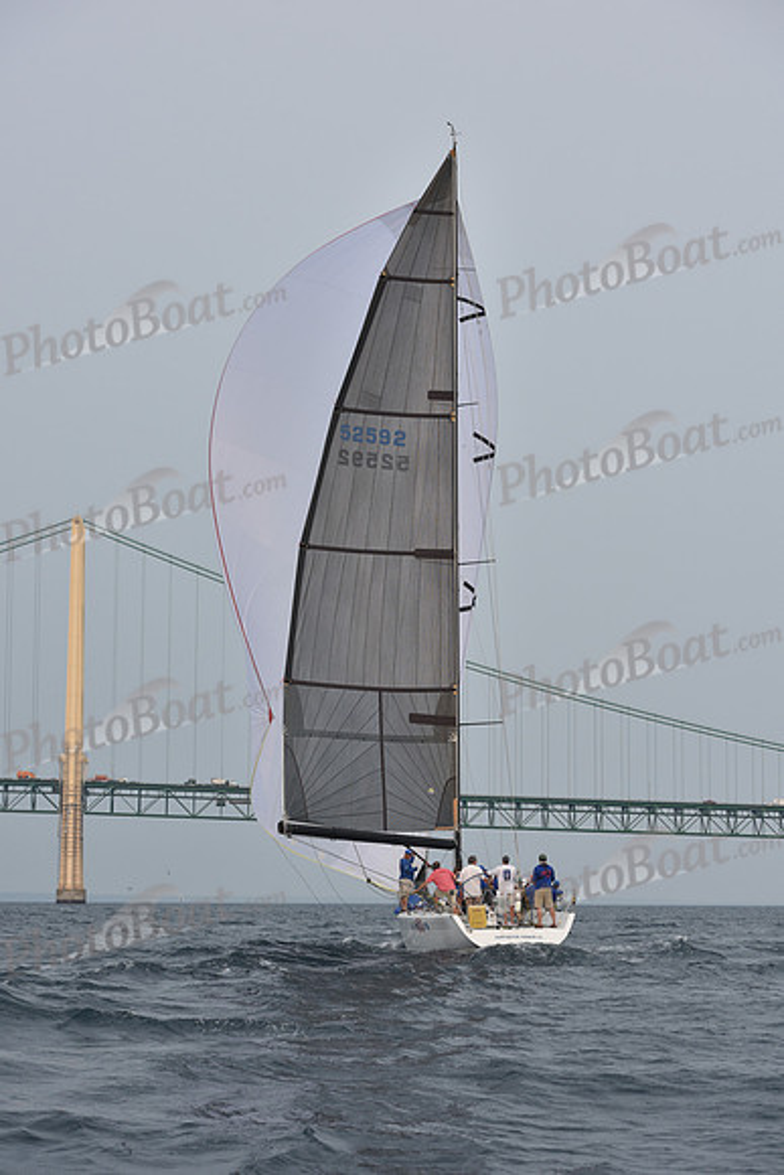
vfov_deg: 25.4
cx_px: 392
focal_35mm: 80
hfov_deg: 17.1
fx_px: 2612
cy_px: 588
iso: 250
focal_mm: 80
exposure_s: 1/1000
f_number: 7.1
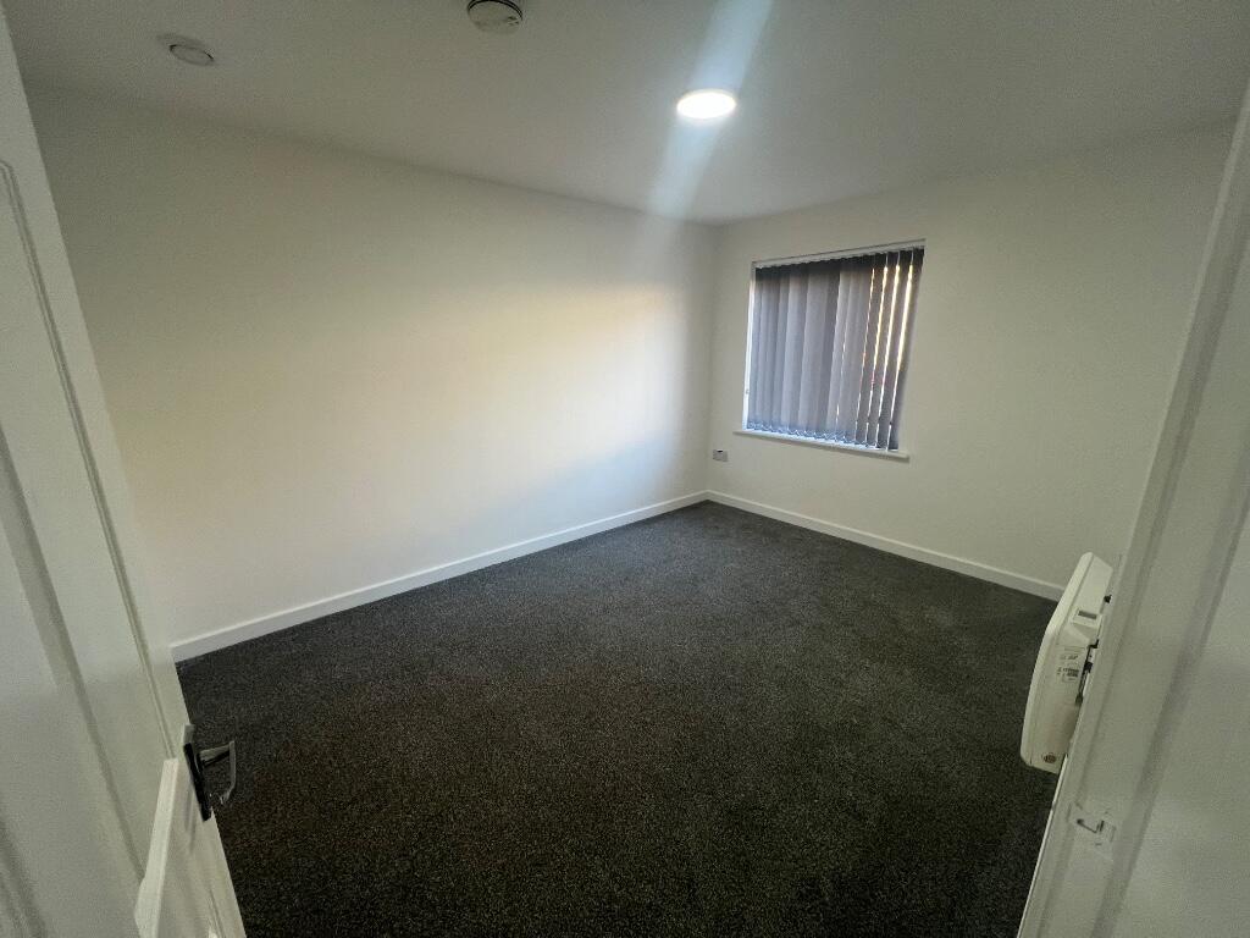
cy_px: 469
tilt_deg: -13.9
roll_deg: +0.7
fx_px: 469
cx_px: 625
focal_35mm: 13
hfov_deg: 106.2
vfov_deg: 89.9
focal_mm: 1.57
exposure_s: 1/99
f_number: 1.8
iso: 100
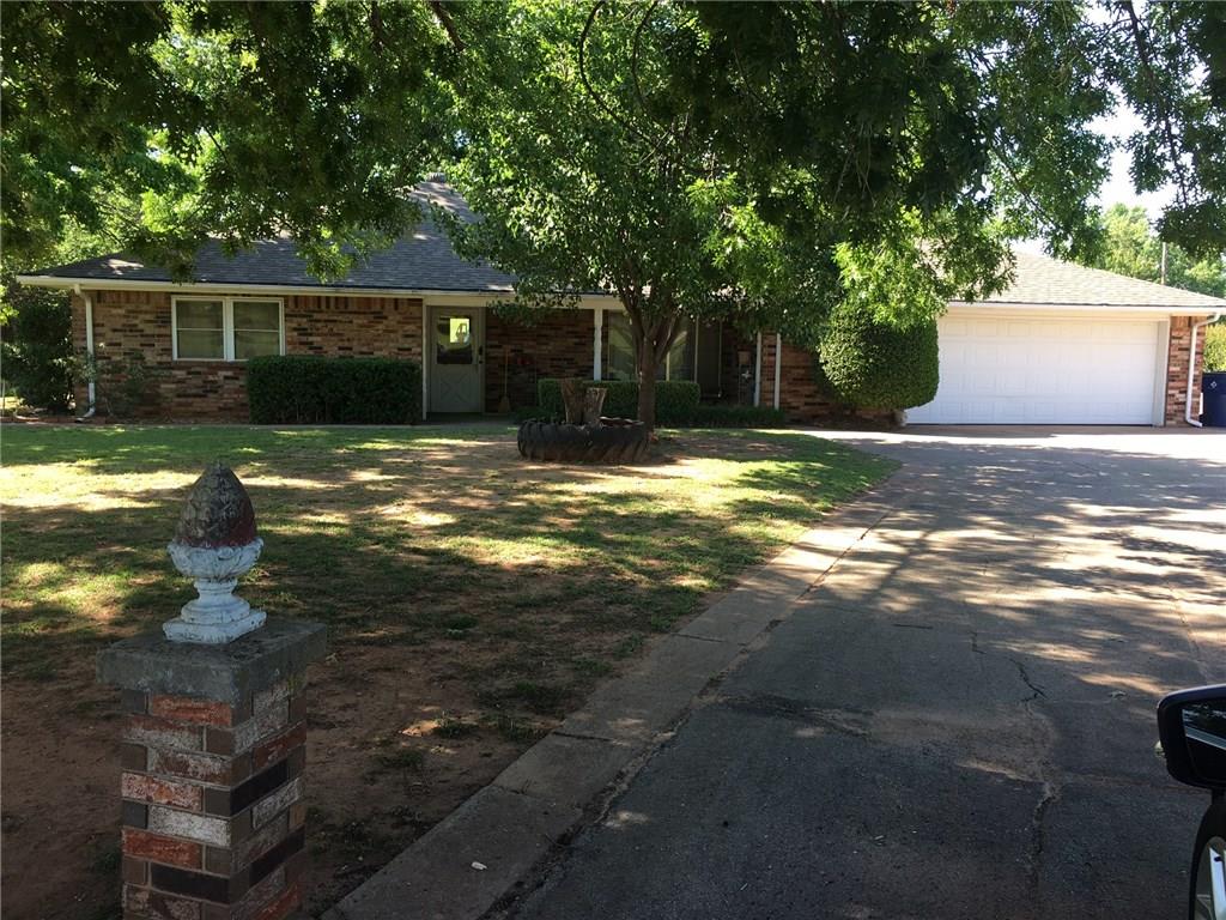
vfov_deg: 48.2
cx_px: 613
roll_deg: -1.2
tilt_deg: -4.7
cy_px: 460
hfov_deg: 61.7
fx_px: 1027
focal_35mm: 29
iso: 25
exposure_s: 1/162
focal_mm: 4.15
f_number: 2.2
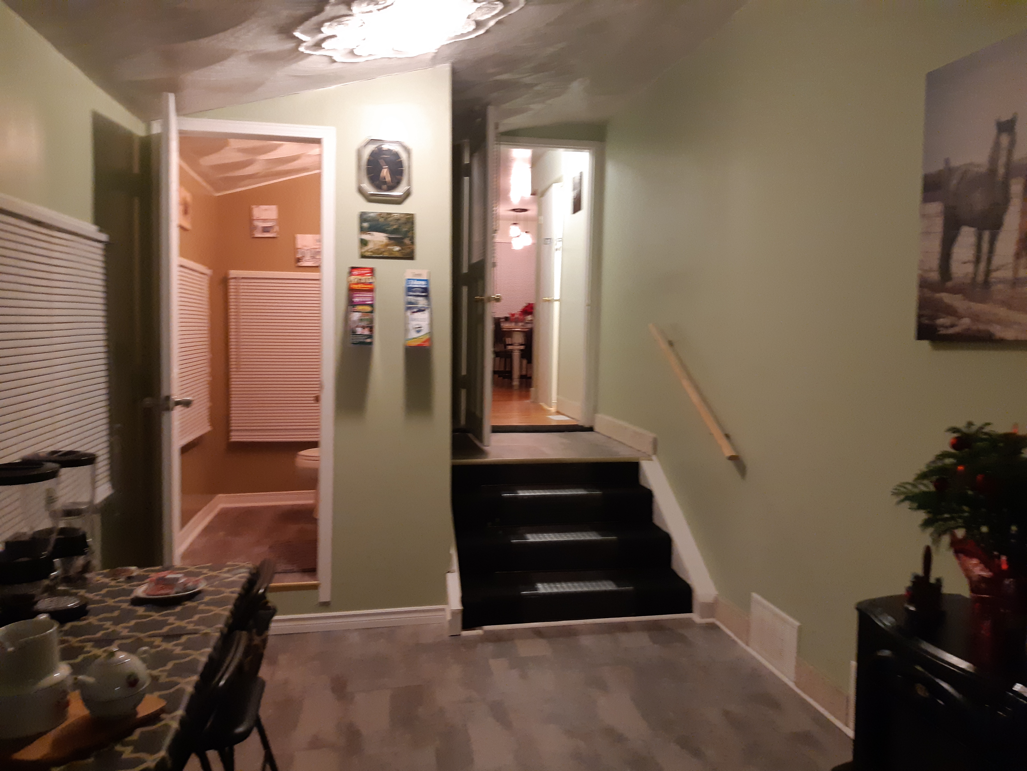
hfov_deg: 67.3
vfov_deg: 53.1
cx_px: 514
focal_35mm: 26
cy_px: 386
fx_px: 771
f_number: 1.7
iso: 250
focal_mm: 3.93
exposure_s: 1/30
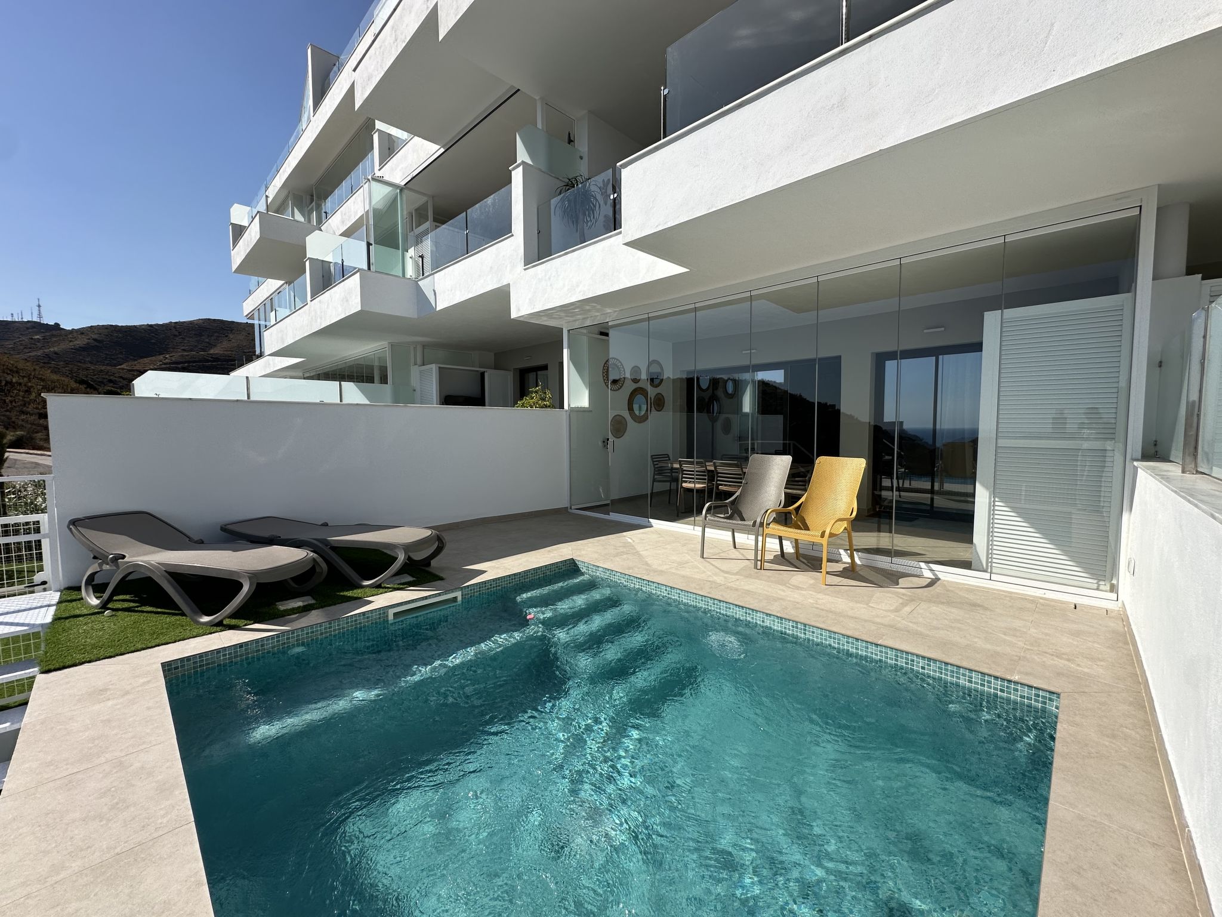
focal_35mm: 14
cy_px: 458
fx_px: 494
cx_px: 611
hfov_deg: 102.1
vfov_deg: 85.7
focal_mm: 2.22
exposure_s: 1/2506
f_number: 2.2
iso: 40
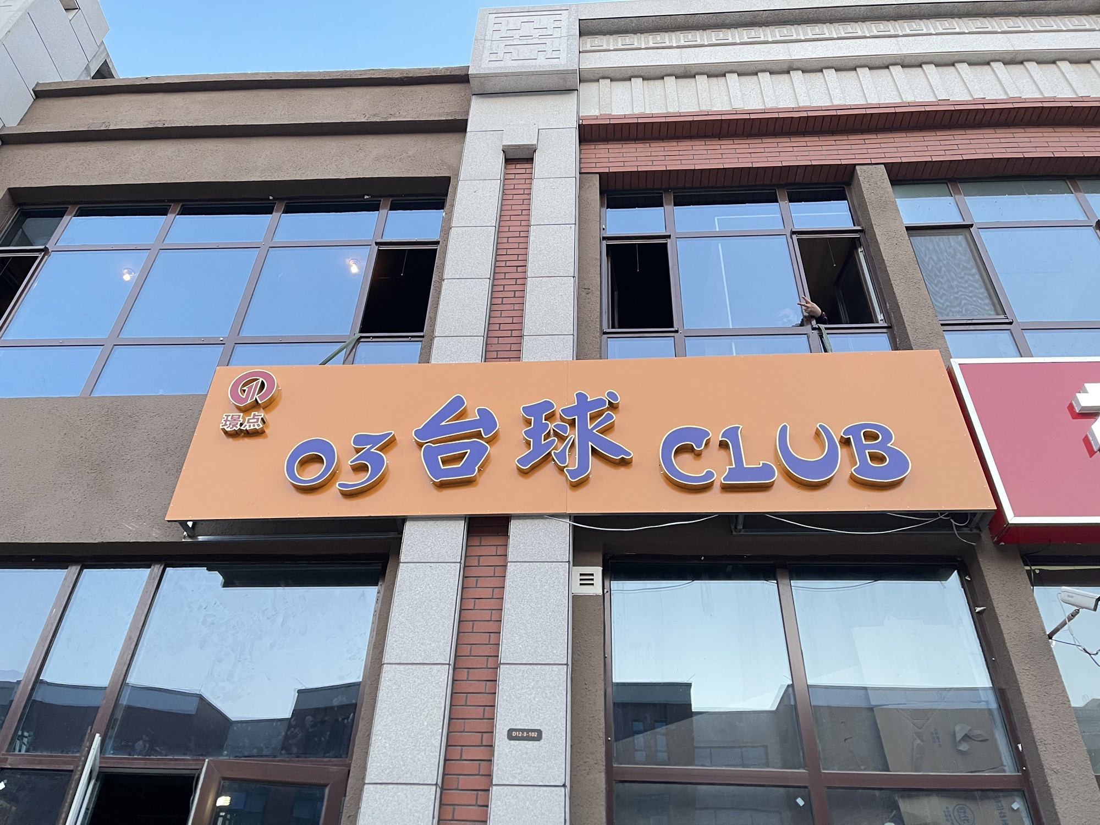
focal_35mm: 26
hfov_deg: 67.3
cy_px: 412
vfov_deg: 53.1
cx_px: 550
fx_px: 826
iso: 400
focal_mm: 5.1
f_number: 1.6
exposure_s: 1/50
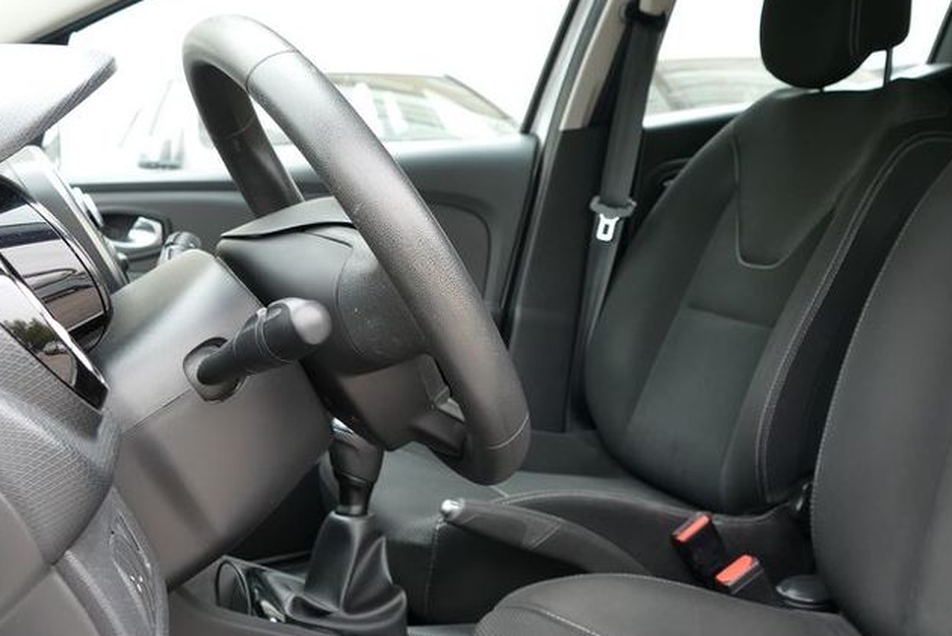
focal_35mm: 46
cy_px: 292
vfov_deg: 29.3
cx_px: 565
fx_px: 1217
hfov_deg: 42.5
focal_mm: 10.6
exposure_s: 1/100
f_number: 3
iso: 125
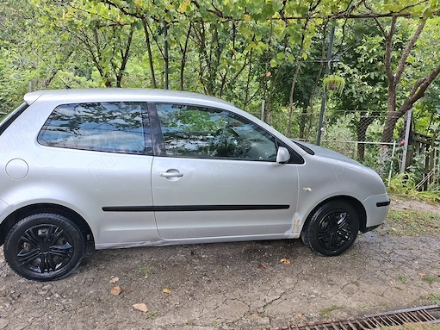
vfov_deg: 51.2
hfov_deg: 65.2
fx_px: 343
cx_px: 202
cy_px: 145
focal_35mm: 27
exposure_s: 1/204
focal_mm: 5.54
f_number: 1.8
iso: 50
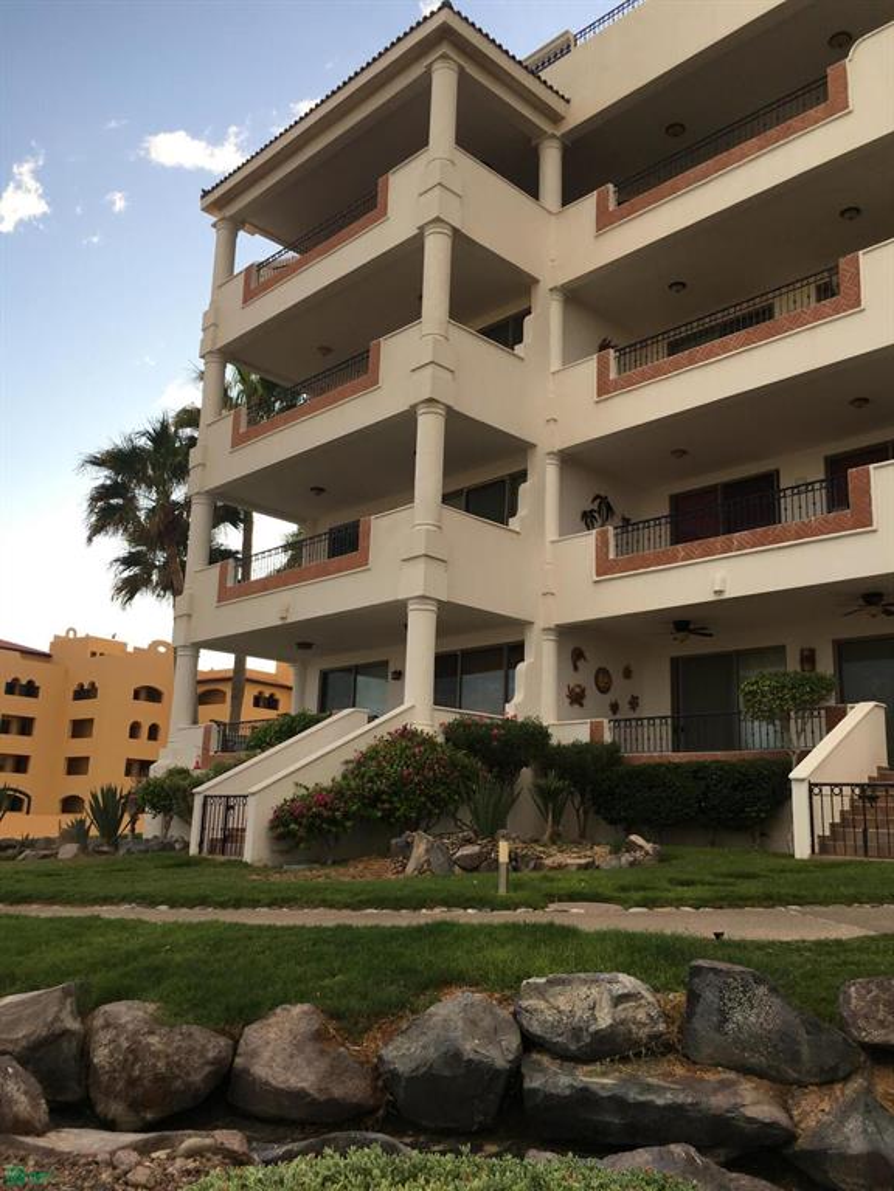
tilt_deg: +14.3
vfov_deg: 61.7
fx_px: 999
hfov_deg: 48.2
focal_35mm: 29
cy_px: 596
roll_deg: -2.1
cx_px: 447
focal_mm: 4.15
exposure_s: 1/625
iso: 25
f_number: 2.2
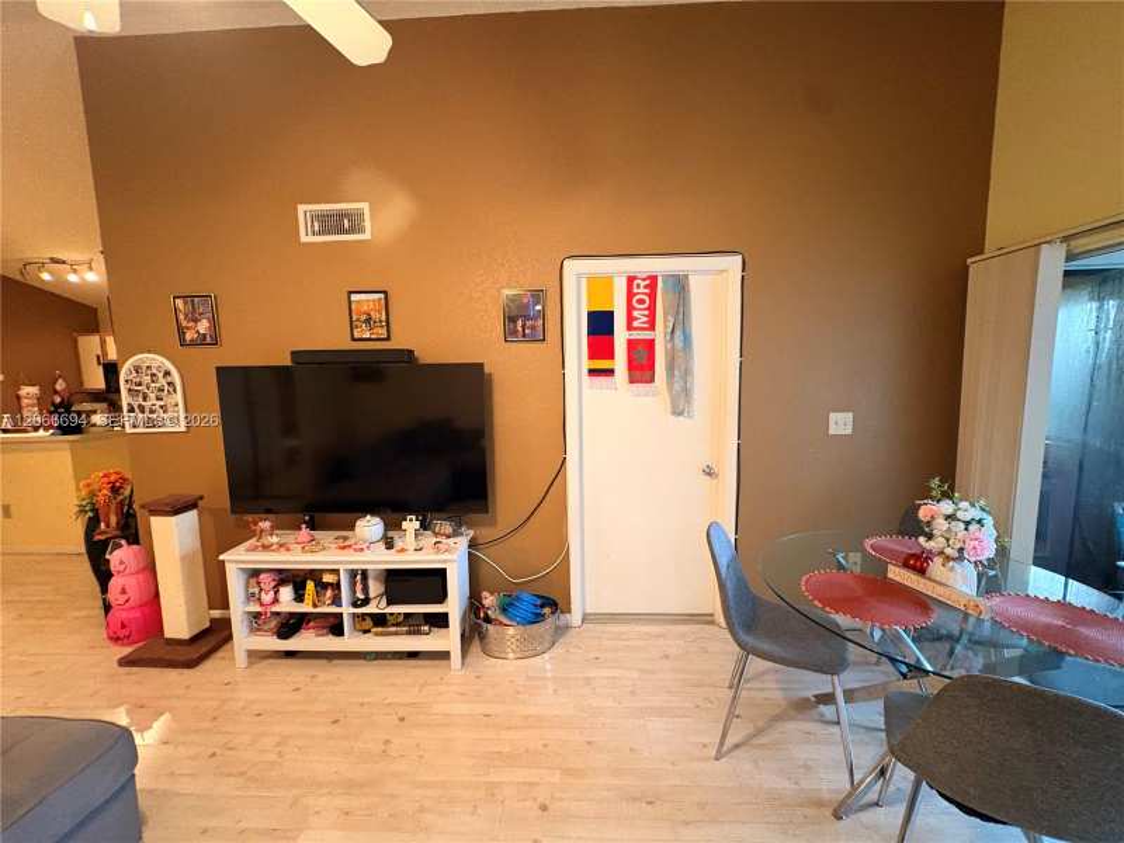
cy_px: 422
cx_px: 562
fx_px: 455
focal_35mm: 14
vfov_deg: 85.7
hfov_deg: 102.1
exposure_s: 1/40
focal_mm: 2.22
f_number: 2.2
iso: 640
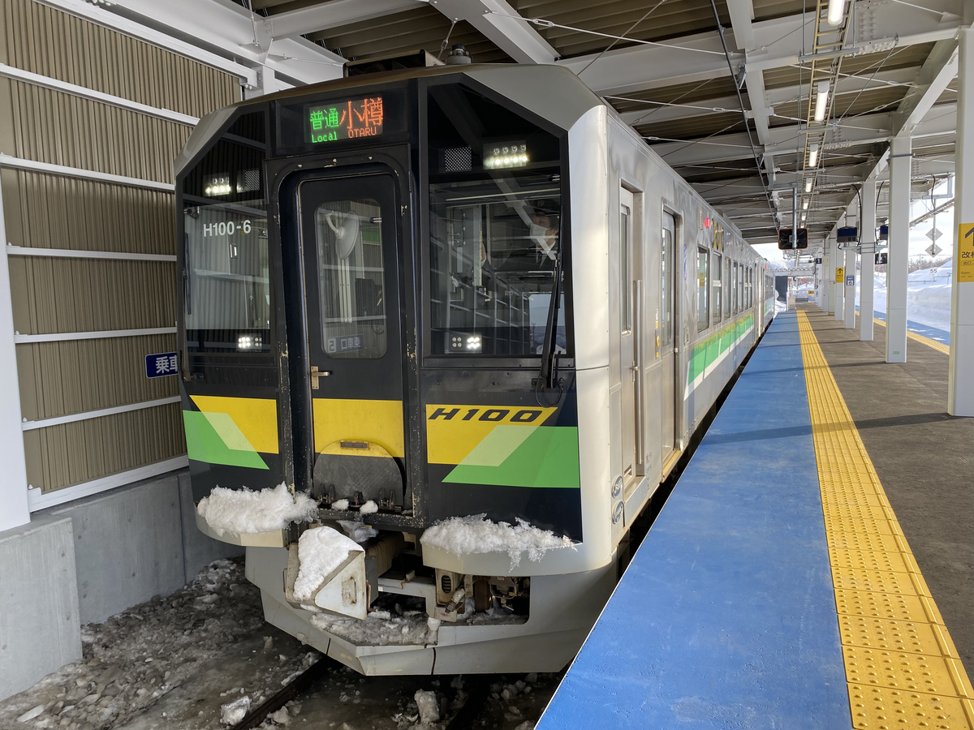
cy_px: 365
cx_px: 487
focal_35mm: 26
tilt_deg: -4.7
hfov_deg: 67.3
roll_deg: +2.6
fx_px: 732
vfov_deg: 53.1
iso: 32
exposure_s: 1/386
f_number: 1.8
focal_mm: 4.25
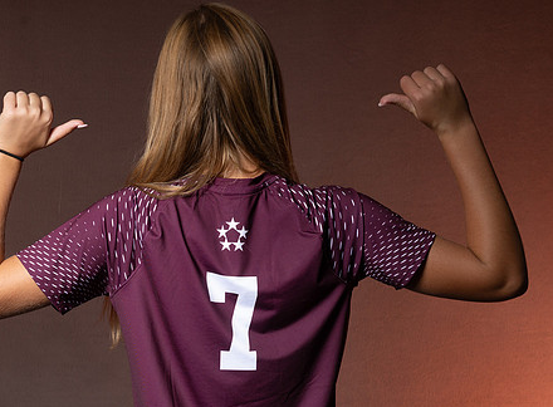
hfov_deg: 16.5
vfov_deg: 12.2
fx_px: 1905
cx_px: 199
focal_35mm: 120
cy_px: 230
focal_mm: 70
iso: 80
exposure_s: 1/200
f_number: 8
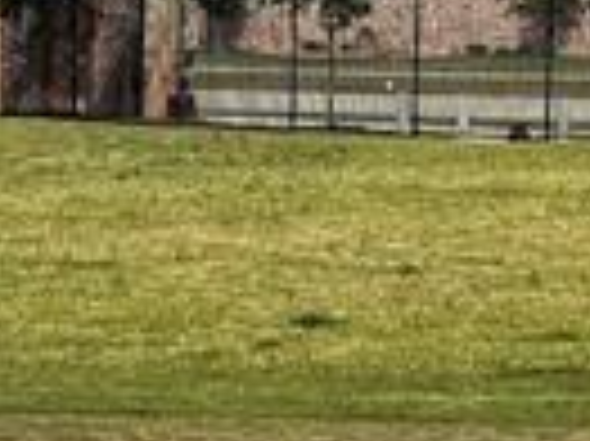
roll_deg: -0.3
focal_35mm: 204
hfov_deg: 9.7
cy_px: 297
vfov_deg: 7.3
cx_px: 207
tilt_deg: -7.1
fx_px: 3474
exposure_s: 1/4831
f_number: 1.5
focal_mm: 5.7
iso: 50
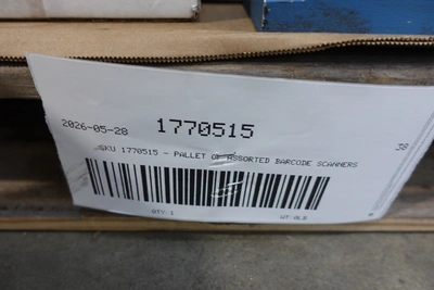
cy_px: 145
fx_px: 289
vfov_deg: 53.2
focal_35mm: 24
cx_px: 217
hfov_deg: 73.7
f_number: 1.8
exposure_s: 1/30
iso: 160
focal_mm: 8.8
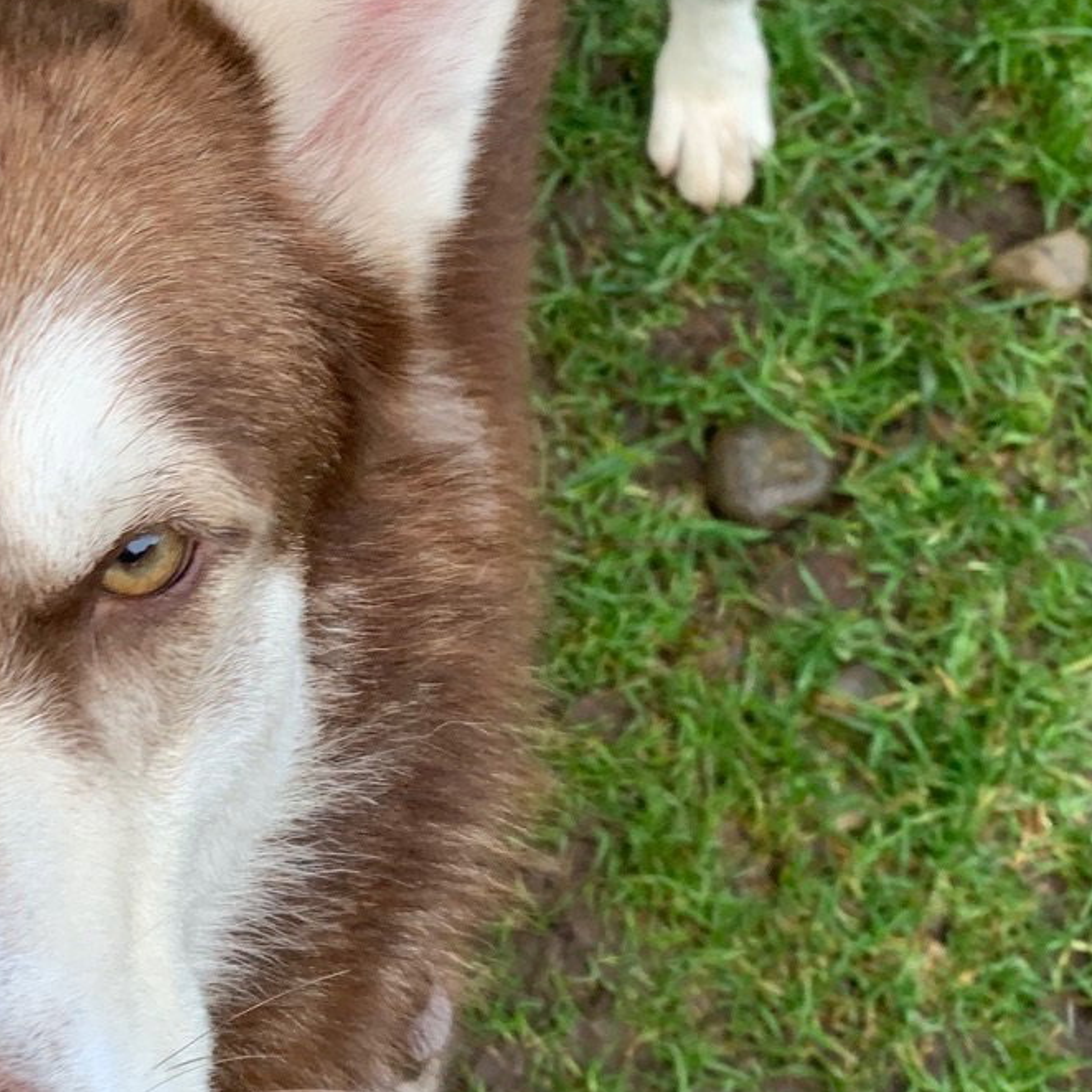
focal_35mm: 70
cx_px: 71
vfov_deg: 24.4
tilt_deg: -61.3
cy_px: 282
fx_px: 2498
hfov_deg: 23.9
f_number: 1.8
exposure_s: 1/122
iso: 25
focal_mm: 4.25
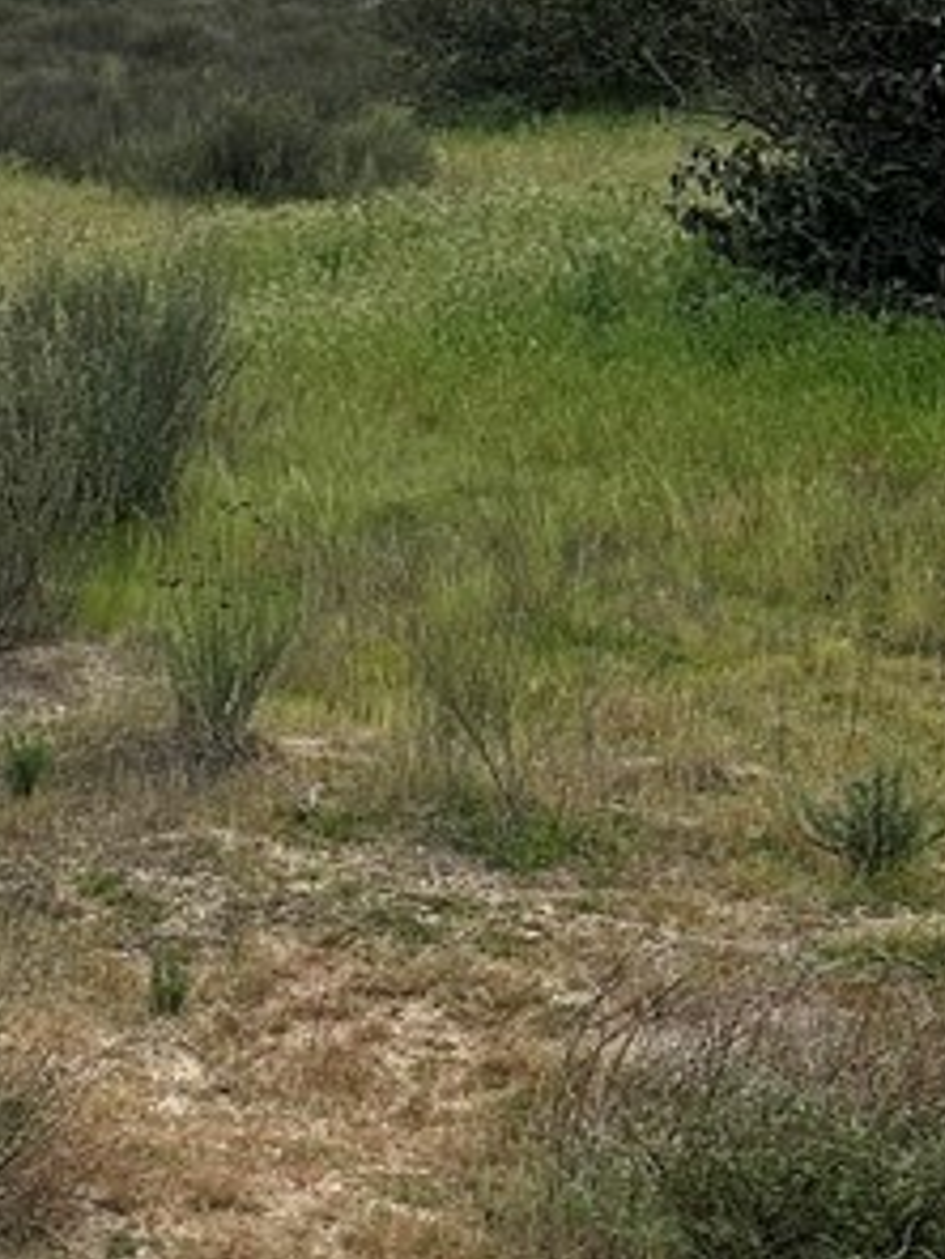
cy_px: 43
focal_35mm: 83
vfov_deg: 22.8
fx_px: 3021
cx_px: 187
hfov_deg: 17.6
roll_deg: +0.3
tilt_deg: +10.1
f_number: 1.78
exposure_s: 1/5525
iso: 80
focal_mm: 6.86
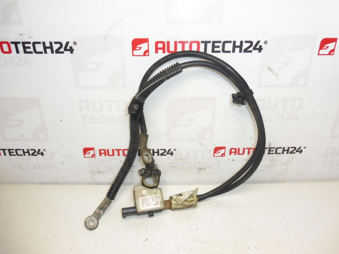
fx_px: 235
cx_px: 170
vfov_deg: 56.8
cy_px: 127
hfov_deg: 71.6
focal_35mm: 24
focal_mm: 4.3
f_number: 3.5
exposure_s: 1/100
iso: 200
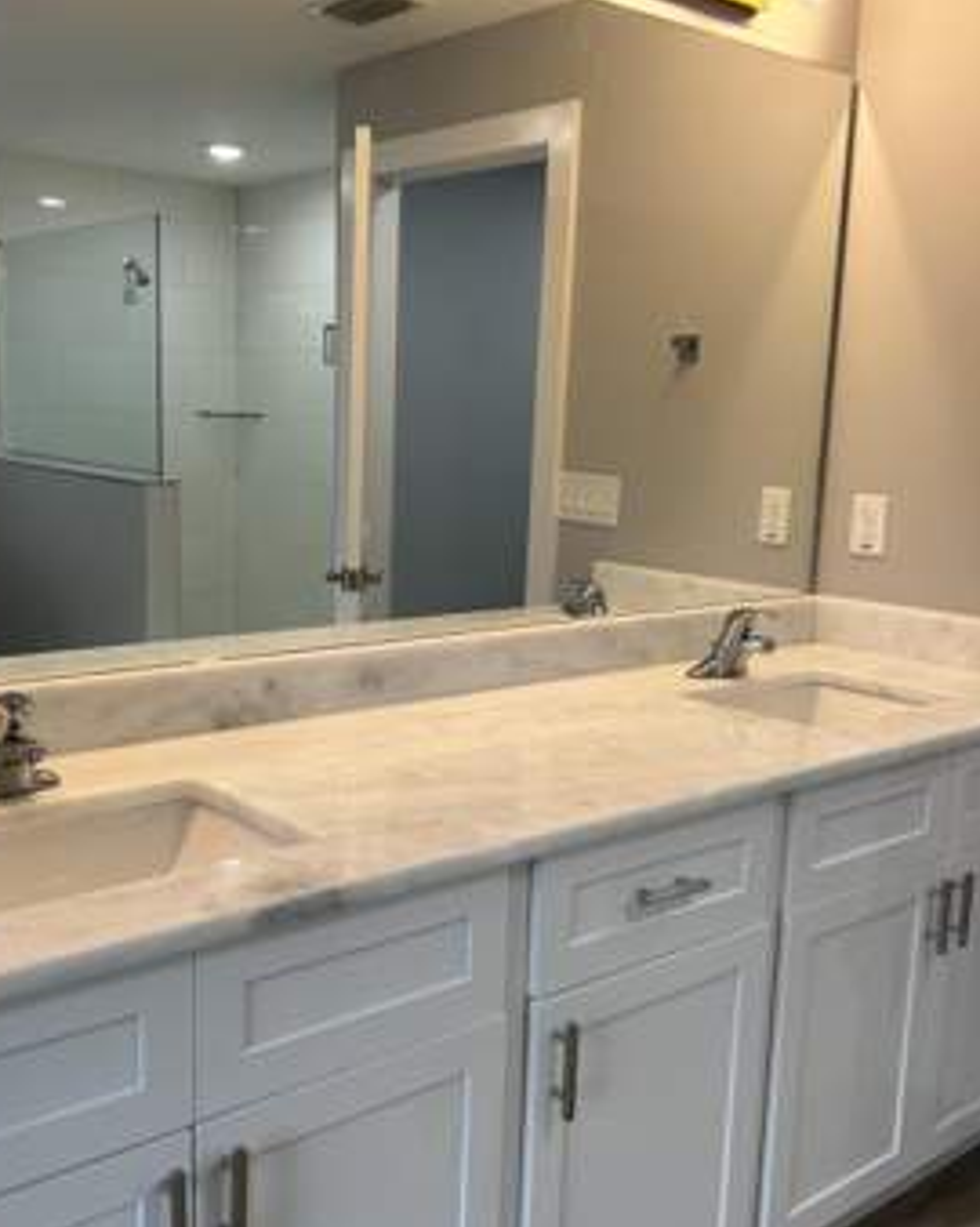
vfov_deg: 50.3
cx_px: 414
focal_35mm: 36
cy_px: 644
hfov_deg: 41.0
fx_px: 1306
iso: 50
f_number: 1.5
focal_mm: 5.7
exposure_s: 1/120
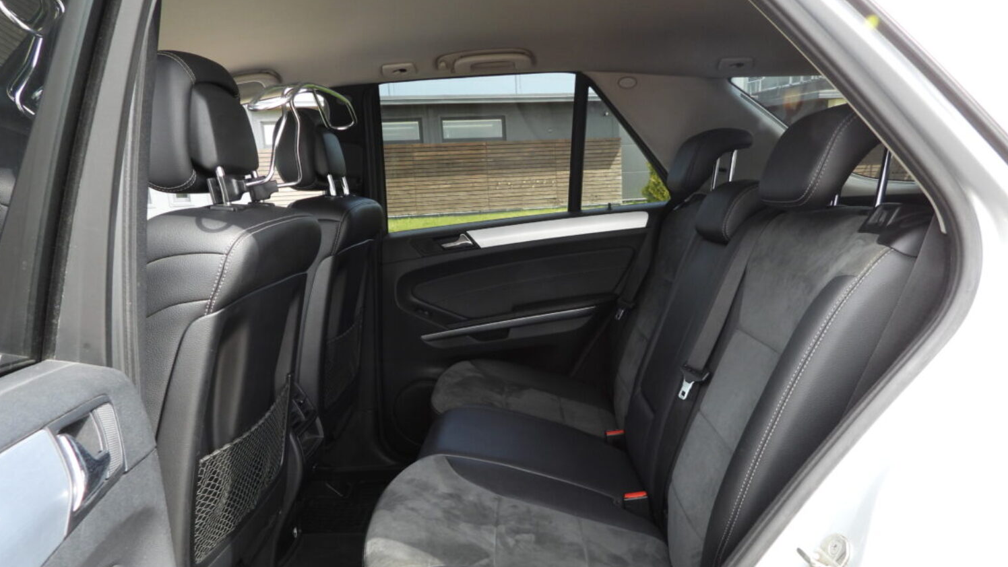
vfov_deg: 41.2
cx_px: 513
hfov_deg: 67.9
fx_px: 748
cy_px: 359
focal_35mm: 28
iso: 100
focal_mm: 4.3
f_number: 2.8
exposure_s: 1/125
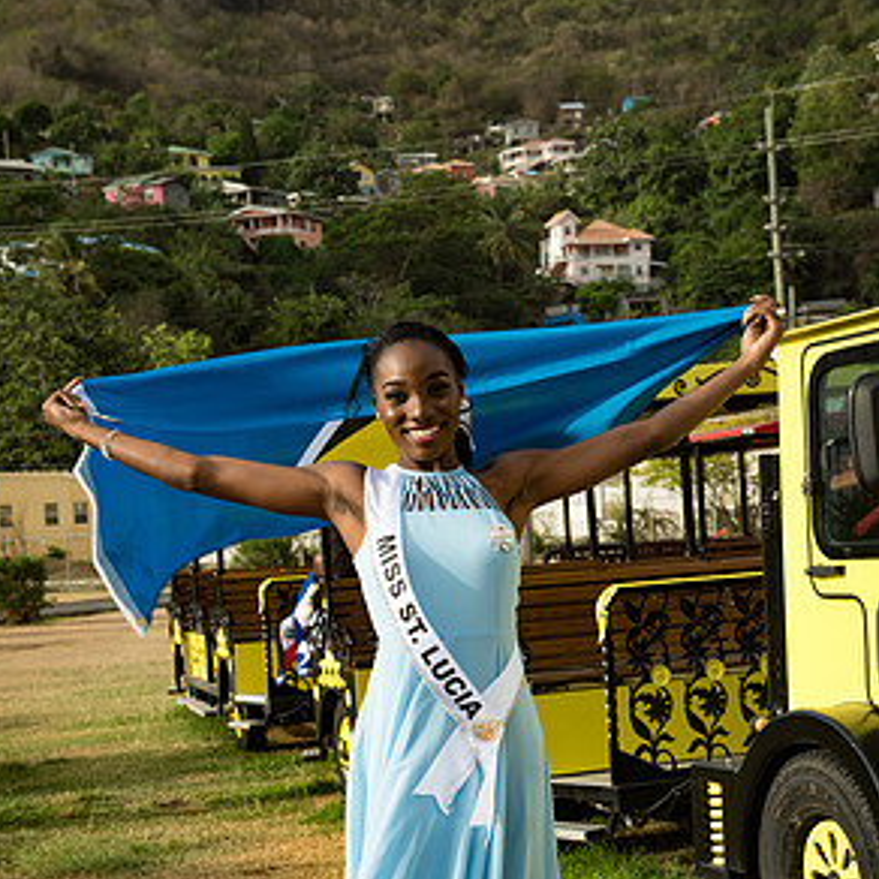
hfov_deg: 24.0
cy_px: 641
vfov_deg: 23.8
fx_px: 2068
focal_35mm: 72
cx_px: 430
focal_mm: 55
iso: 80
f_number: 6.3
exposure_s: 1/160
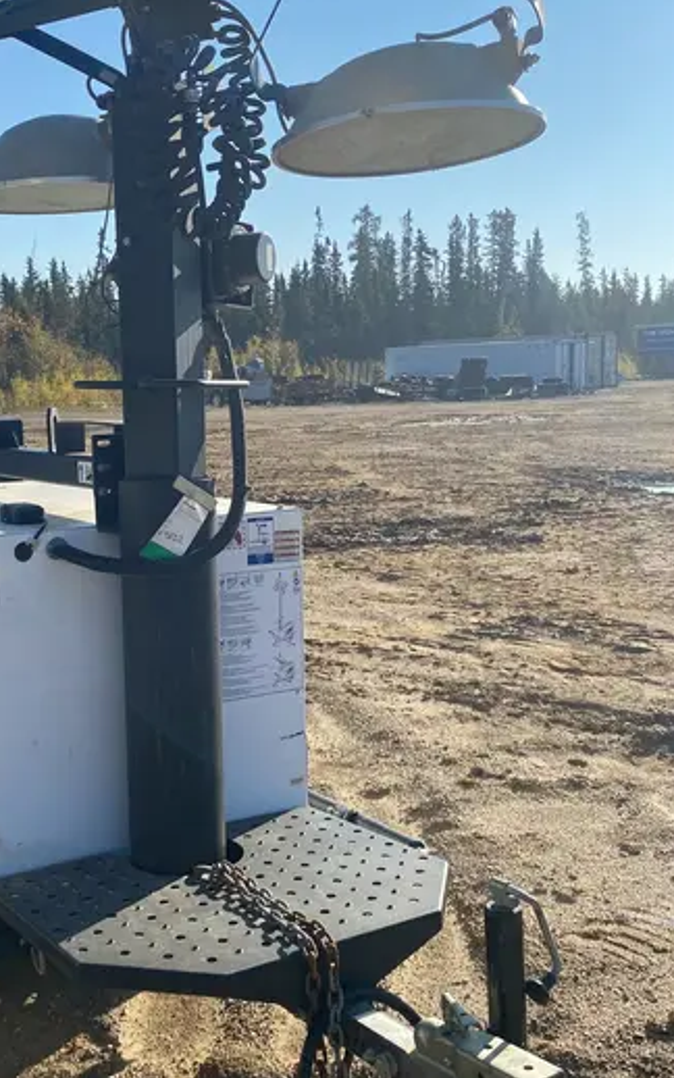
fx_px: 1146
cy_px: 561
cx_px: 171
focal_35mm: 39
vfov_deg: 50.4
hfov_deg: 32.2
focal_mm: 4.25
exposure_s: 1/2463
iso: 32
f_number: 1.8
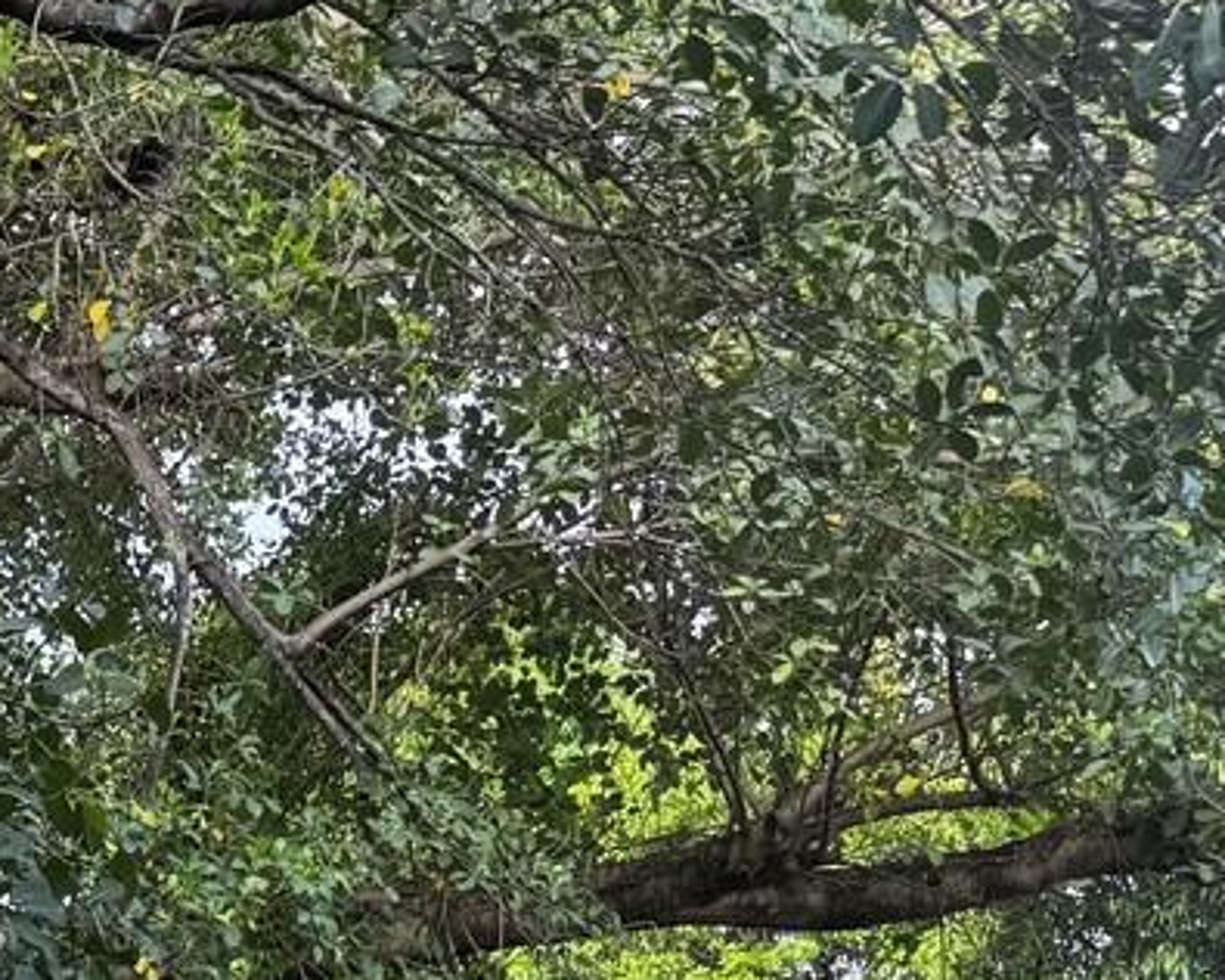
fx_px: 3444
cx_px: -809
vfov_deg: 14.4
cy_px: 1731
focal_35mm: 95
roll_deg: -0.1
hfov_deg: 17.3
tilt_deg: -4.7
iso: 64
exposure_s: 1/137
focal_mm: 6.76
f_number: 1.78
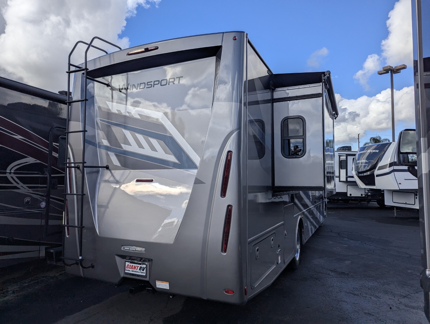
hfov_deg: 71.5
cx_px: 215
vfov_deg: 56.9
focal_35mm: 24
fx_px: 299
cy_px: 162
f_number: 1.85
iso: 48
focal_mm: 6.81
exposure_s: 1/3145
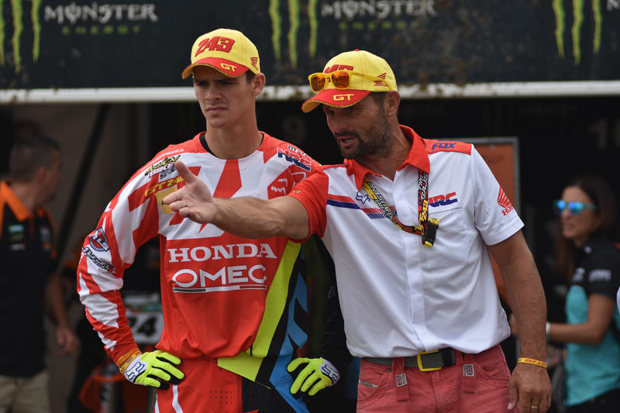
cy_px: 206
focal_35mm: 202
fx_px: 3487
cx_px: 310
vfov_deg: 6.8
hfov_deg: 10.2
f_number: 2.8
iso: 100
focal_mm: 135
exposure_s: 1/1000
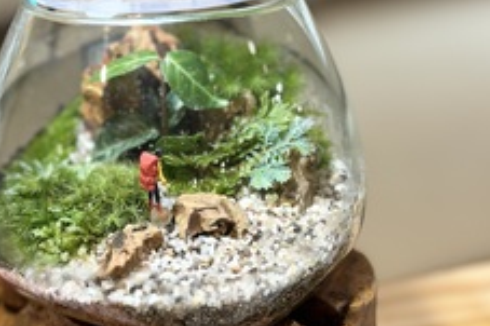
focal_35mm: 88
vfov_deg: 15.5
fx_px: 1197
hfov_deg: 23.1
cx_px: 171
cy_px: 186
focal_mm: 6.86
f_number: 1.78
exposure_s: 1/205
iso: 80
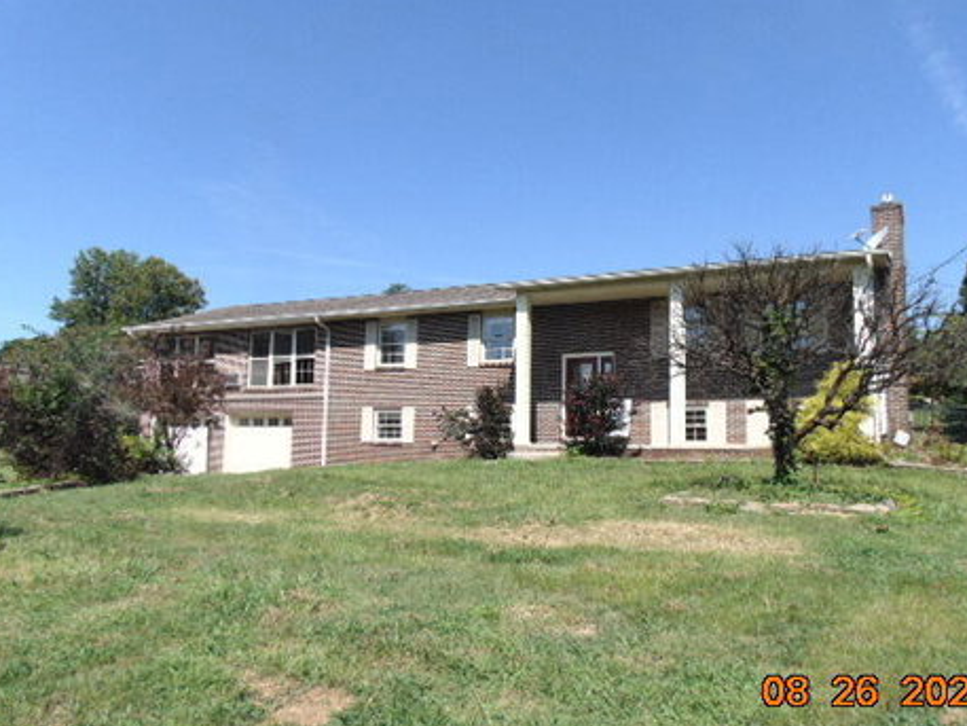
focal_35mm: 28
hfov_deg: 63.4
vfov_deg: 49.8
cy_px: 368
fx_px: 782
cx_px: 516
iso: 80
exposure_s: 1/250
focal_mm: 4.5
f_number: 7.7
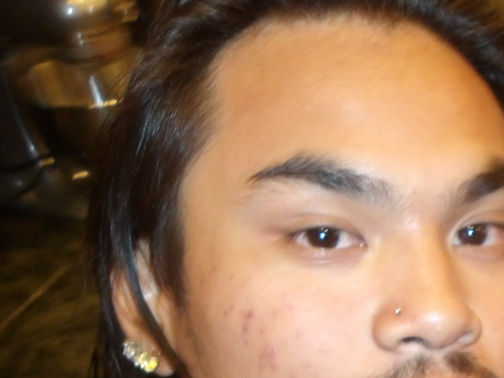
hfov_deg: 26.5
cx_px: 568
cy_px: 380
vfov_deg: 21.2
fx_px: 976
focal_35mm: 67
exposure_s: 1/15
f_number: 3
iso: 400
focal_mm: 4.9
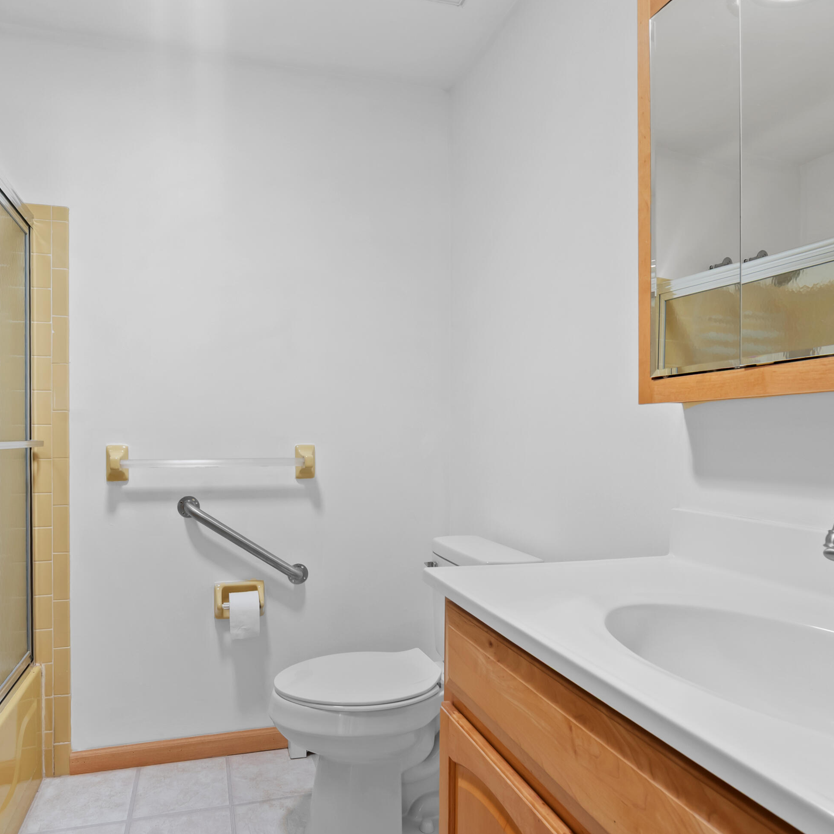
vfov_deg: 72.1
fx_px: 572
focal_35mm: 21
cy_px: 418
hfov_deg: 71.7
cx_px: 350
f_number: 9
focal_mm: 16
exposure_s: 1/1.67
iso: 250
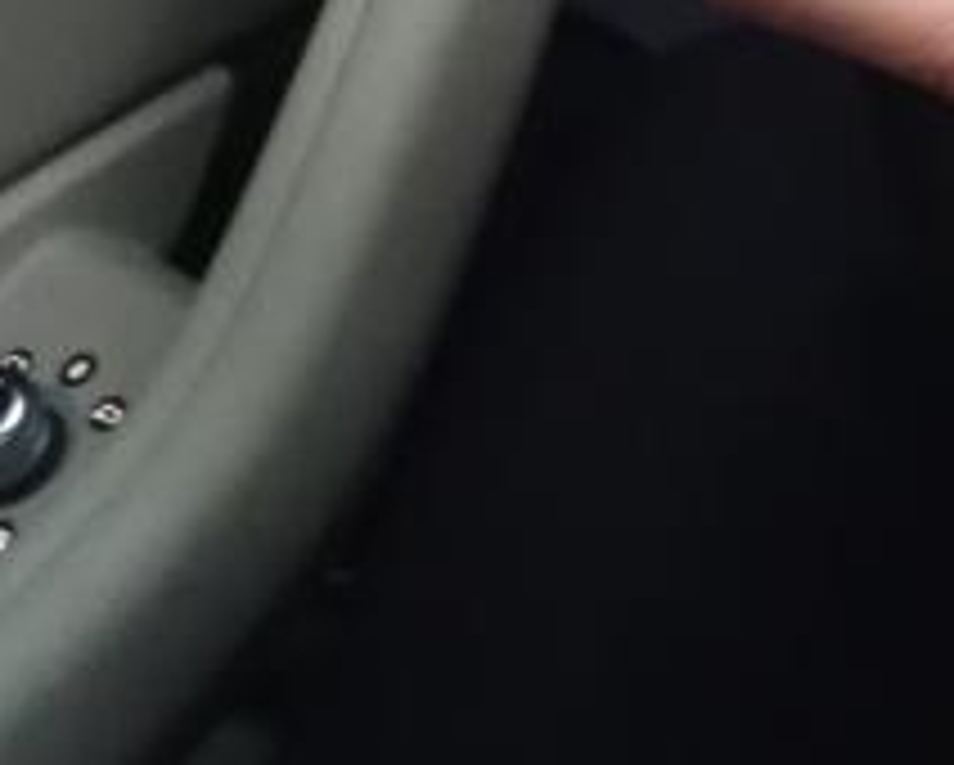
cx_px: 1390
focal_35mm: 110
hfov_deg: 16.1
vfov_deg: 12.9
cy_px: -536
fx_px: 3109
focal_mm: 3.46
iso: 596
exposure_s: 1/14.3
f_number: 2.2
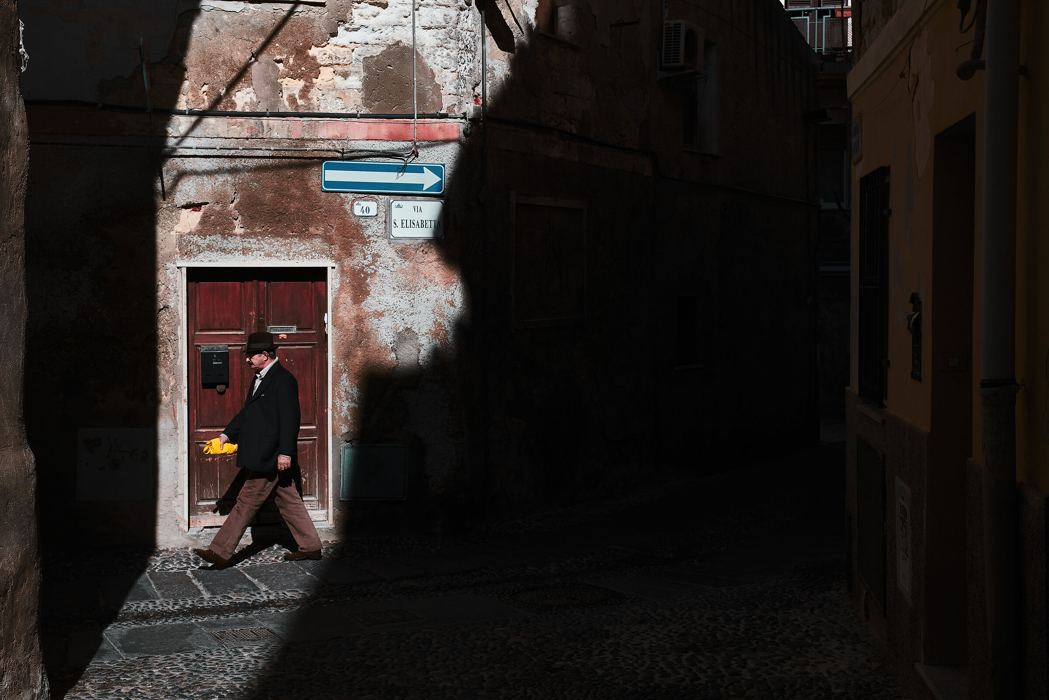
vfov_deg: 27.0
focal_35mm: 50
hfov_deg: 39.6
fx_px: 1457
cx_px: 524
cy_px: 350
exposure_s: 1/2000
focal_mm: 33
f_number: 6.4
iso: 250
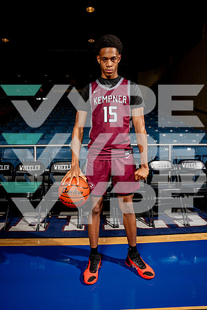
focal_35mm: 24
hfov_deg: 53.1
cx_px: 104
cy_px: 155
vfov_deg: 73.7
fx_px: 207
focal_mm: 24
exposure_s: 1/125
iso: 250
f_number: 7.1
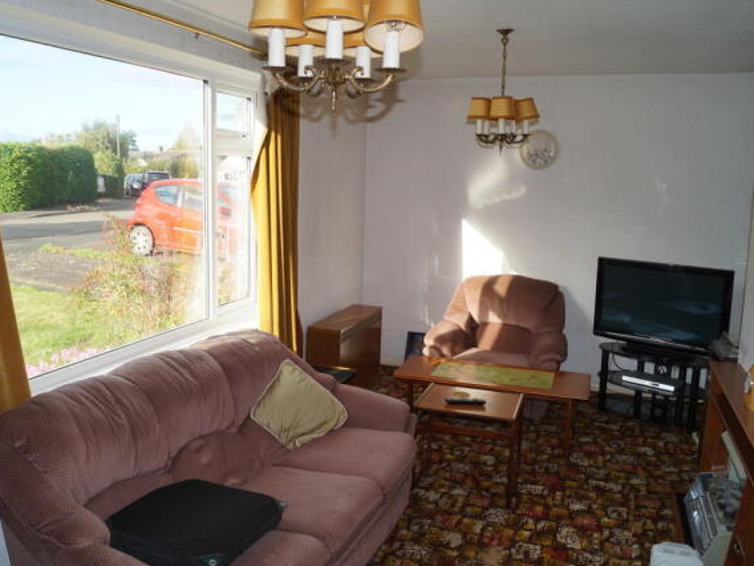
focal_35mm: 30
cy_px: 281
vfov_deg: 46.8
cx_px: 336
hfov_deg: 59.8
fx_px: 653
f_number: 4.5
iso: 100
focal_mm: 18
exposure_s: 1/100
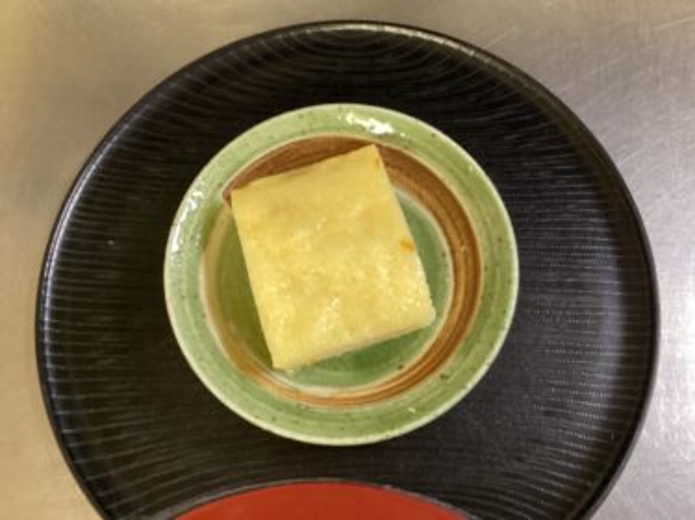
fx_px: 622
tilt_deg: -74.8
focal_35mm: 31
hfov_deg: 58.4
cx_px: 348
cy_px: 260
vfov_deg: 45.4
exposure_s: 1/33
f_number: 2.4
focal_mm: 3.3
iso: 250
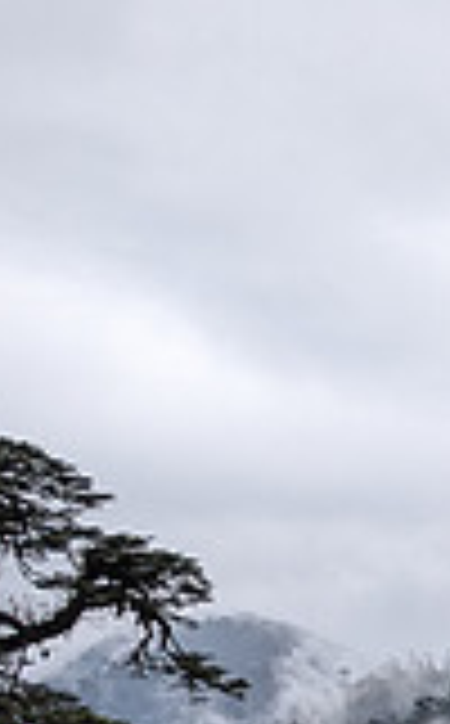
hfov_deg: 10.8
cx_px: 1242
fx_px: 1813
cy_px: 870
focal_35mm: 92
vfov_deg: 21.0
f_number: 1.68
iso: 21
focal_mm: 6.9
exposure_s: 1/295
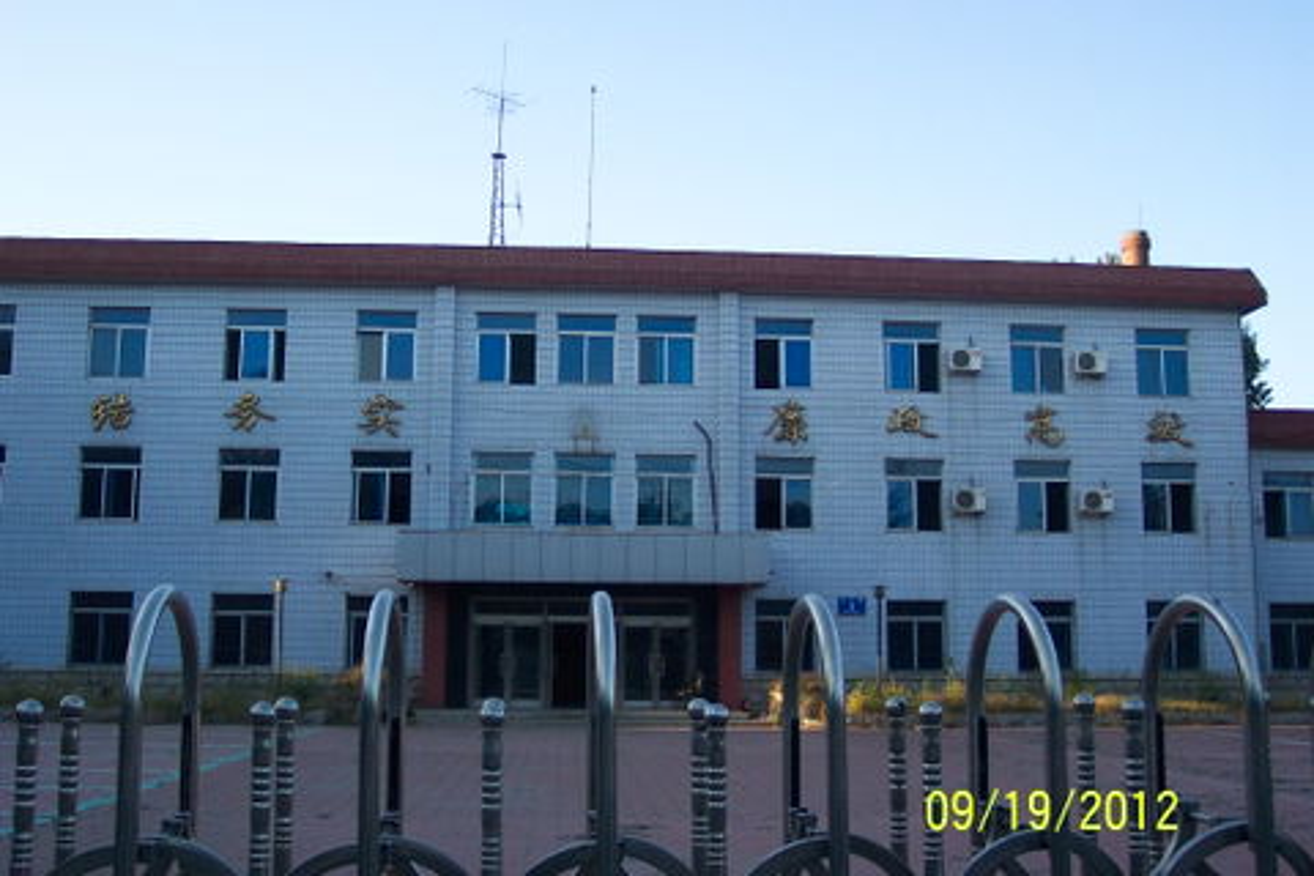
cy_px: 438
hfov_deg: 50.7
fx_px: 1387
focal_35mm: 38
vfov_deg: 35.1
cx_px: 657
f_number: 2.8
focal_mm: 8
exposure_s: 1/350
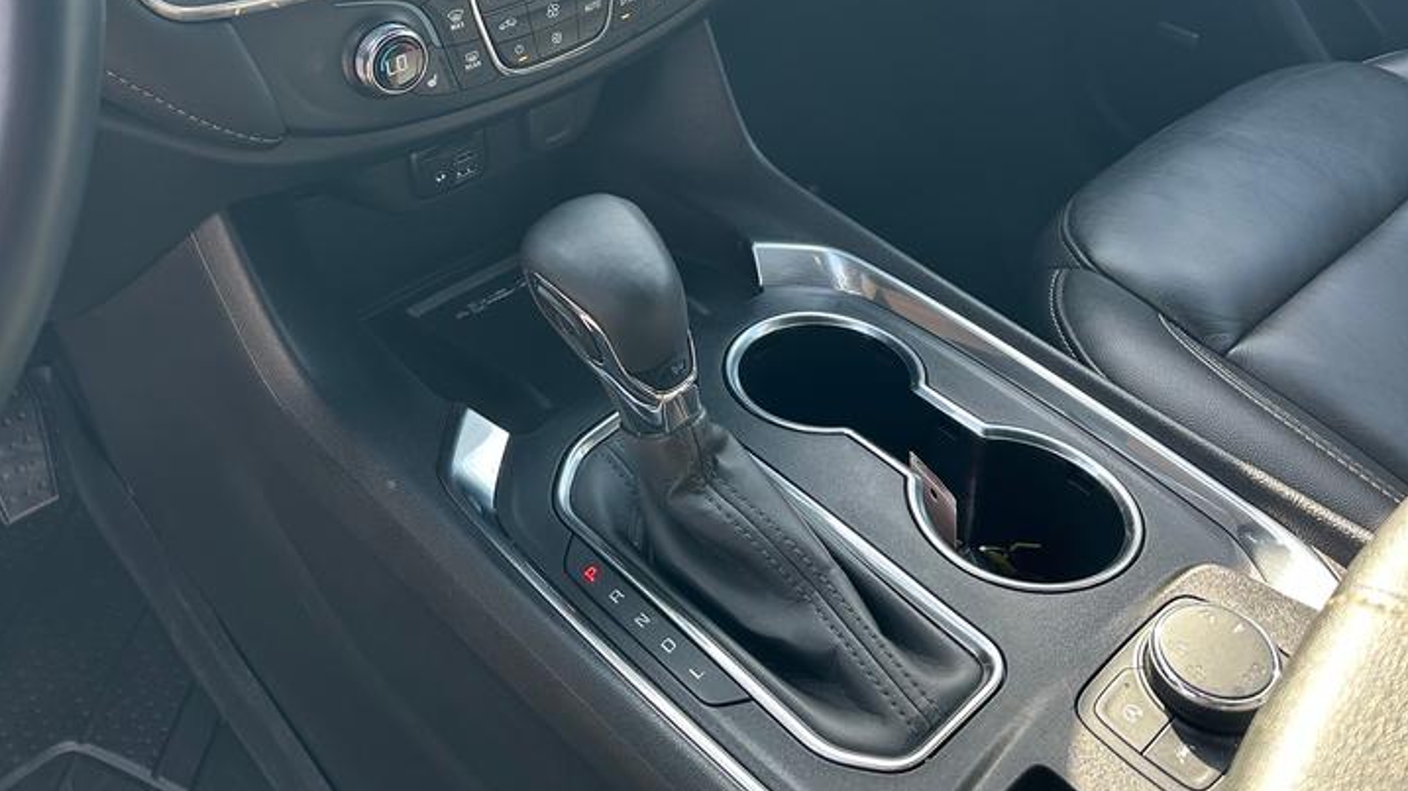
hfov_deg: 56.6
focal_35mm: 35
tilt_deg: -29.5
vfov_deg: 31.8
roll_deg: -0.4
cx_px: 703
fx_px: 1306
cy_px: 53
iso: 80
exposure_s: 1/172
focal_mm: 6.86
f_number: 1.78
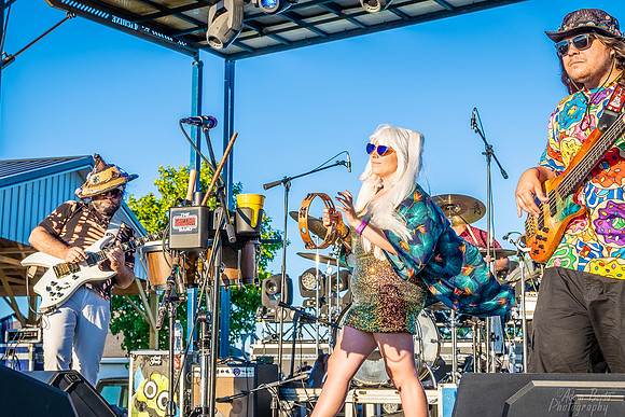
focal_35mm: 57
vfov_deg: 23.7
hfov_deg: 34.8
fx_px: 995
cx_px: 260
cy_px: 199
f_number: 5.6
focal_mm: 33
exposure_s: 1/250
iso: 100
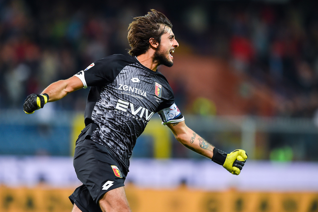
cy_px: 106
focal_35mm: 400
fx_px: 3532
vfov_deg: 3.4
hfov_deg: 5.2
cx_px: 159
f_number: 3.5
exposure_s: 1/1000
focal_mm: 400
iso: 1600
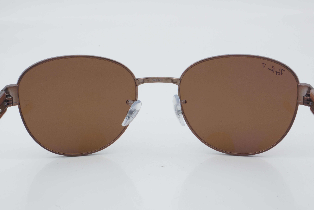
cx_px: 157
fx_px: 654
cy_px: 105
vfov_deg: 18.2
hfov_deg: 27.0
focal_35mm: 75
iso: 100
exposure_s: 1/3
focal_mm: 50
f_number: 32
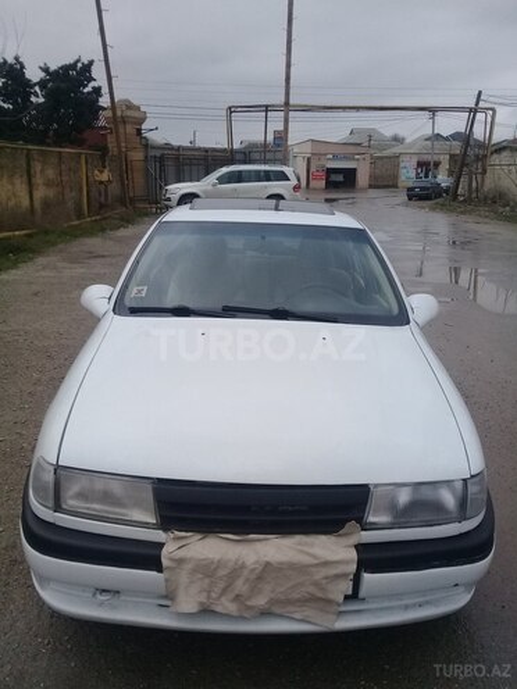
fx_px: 617
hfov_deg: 45.4
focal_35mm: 31
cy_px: 344
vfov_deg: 58.4
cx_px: 258
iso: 64
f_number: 2.2
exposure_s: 1/100
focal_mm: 3.3
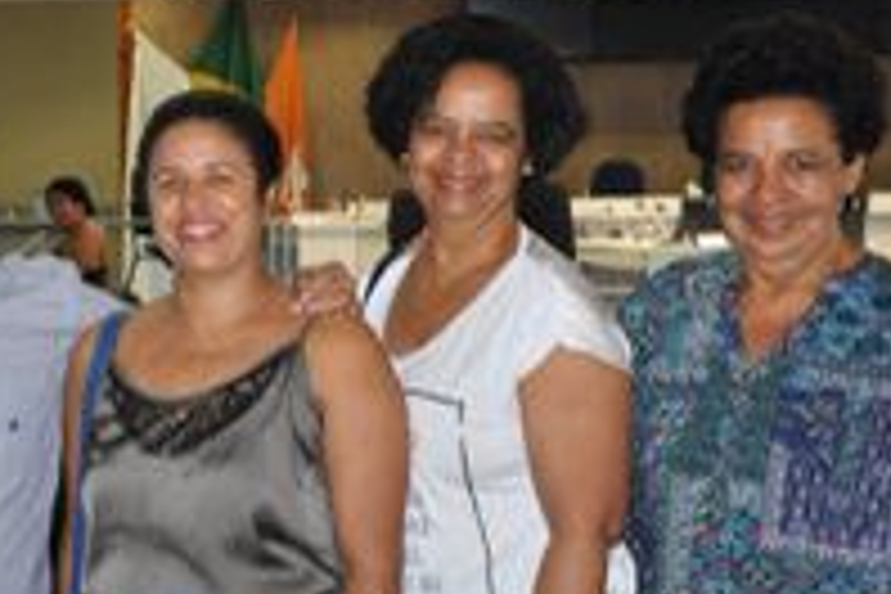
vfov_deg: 11.5
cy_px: 324
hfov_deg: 16.8
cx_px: -22
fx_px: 2948
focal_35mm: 119
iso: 800
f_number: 4.5
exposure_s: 1/80
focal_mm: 35
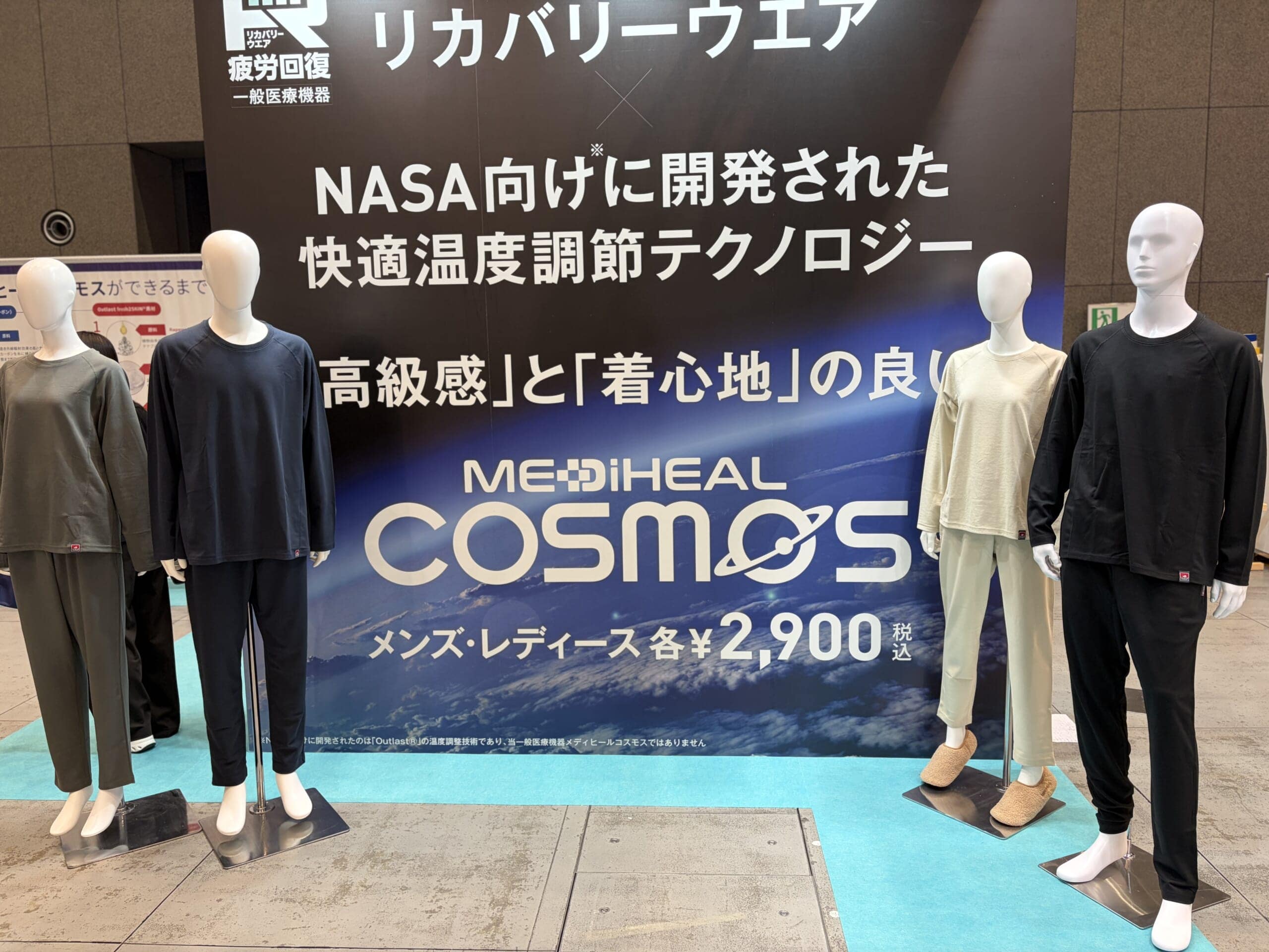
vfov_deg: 53.1
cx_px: 634
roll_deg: +1.5
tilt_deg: -6.0
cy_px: 476
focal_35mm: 26
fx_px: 953
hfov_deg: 67.3
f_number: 1.6
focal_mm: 5.96
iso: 80
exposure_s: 1/100
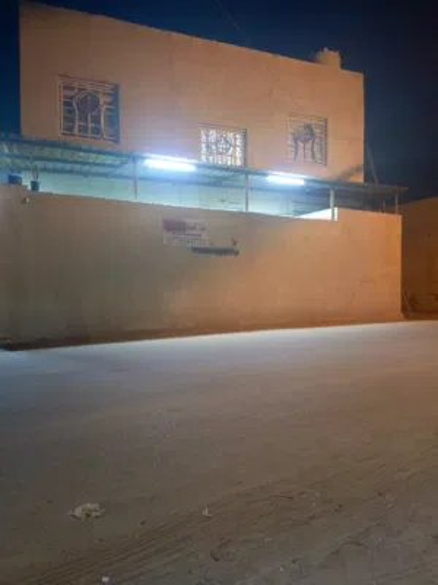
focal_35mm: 25
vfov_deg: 69.4
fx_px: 422
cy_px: 292
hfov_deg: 54.9
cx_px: 219
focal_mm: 4.76
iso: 2130
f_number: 1.69
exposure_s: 1/33.3
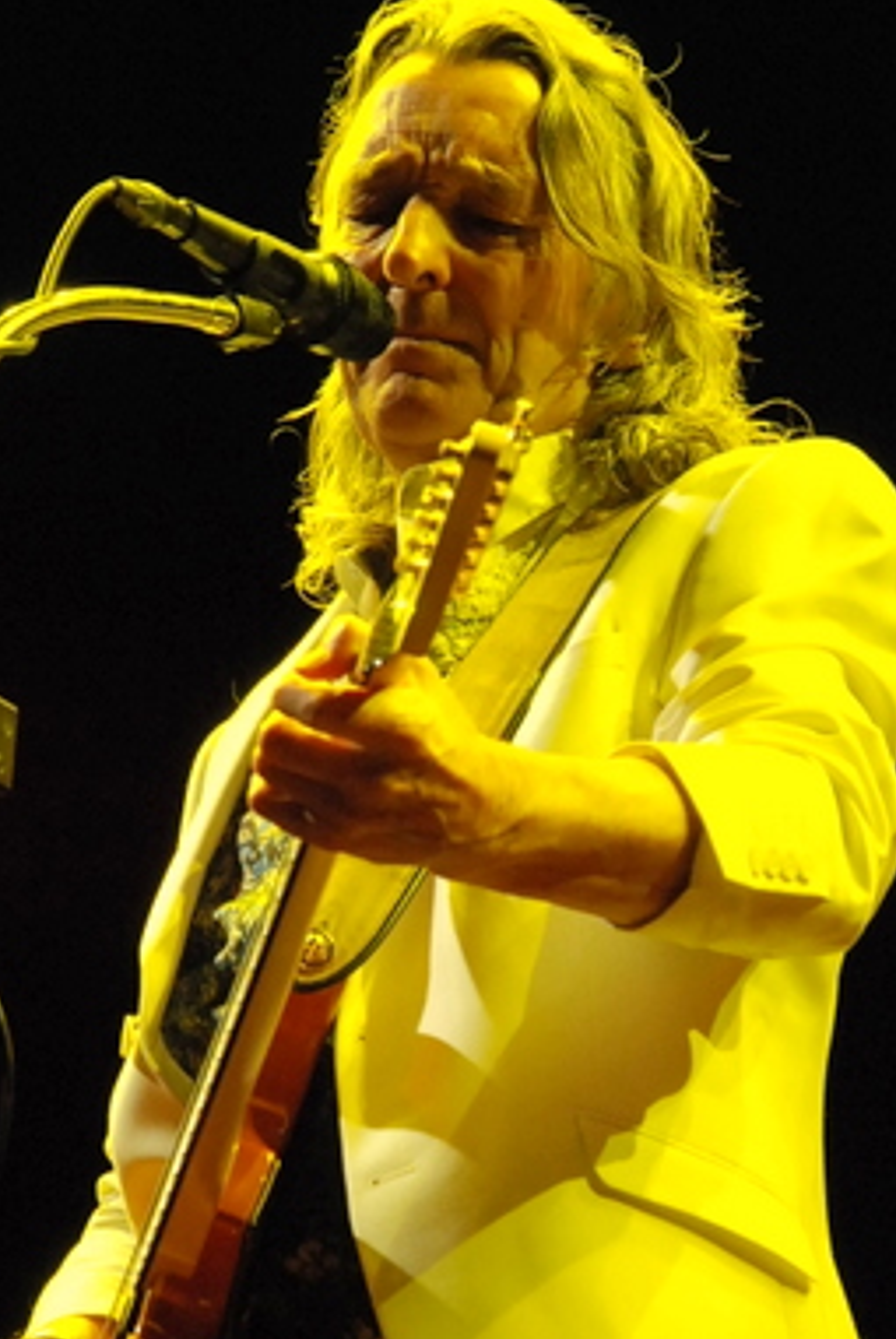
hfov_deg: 5.5
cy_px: 854
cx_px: 444
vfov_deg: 8.2
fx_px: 9382
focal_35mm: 252
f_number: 5.6
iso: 1600
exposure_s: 1/250
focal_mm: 100
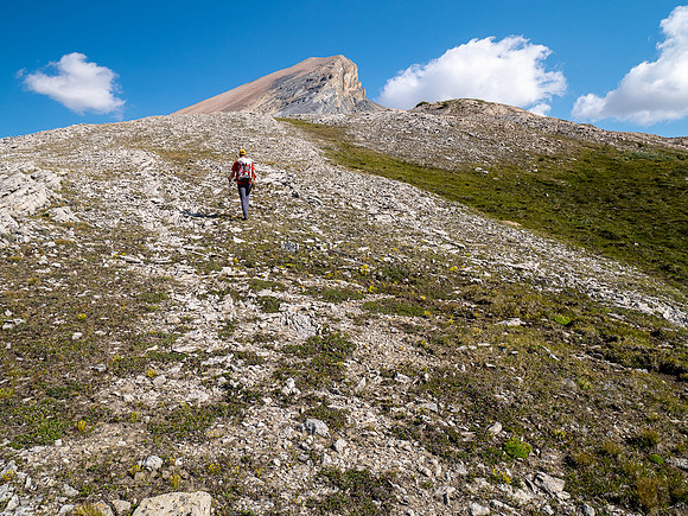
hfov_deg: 71.6
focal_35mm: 24
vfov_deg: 56.8
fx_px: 477
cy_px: 258
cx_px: 344
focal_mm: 12
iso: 200
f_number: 8
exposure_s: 1/250
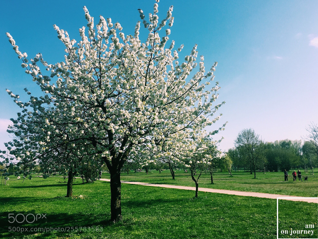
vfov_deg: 46.8
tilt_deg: +8.6
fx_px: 276
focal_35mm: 30
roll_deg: +1.3
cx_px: 160
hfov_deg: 60.0
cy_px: 122
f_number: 2.2
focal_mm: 4.15
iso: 25
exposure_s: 1/1261
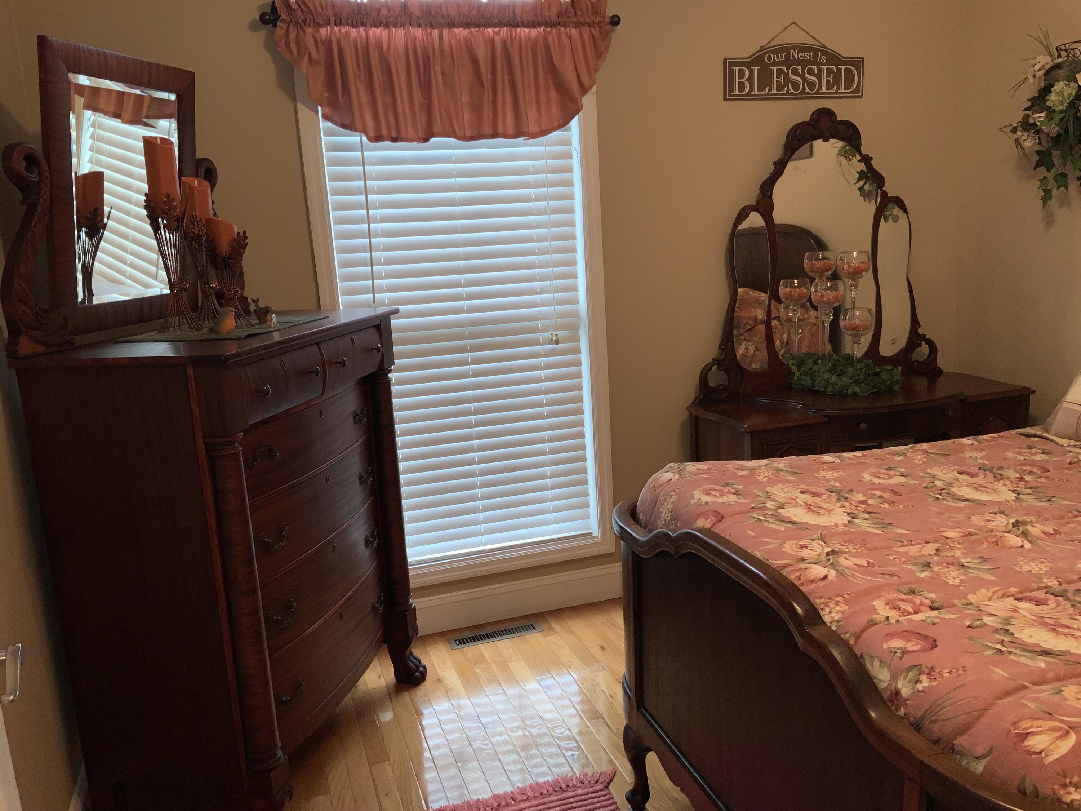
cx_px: 540
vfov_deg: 48.2
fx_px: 906
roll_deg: +3.3
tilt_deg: -10.7
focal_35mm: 29
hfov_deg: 61.7
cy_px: 406
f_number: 1.8
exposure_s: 1/75
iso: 16
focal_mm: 3
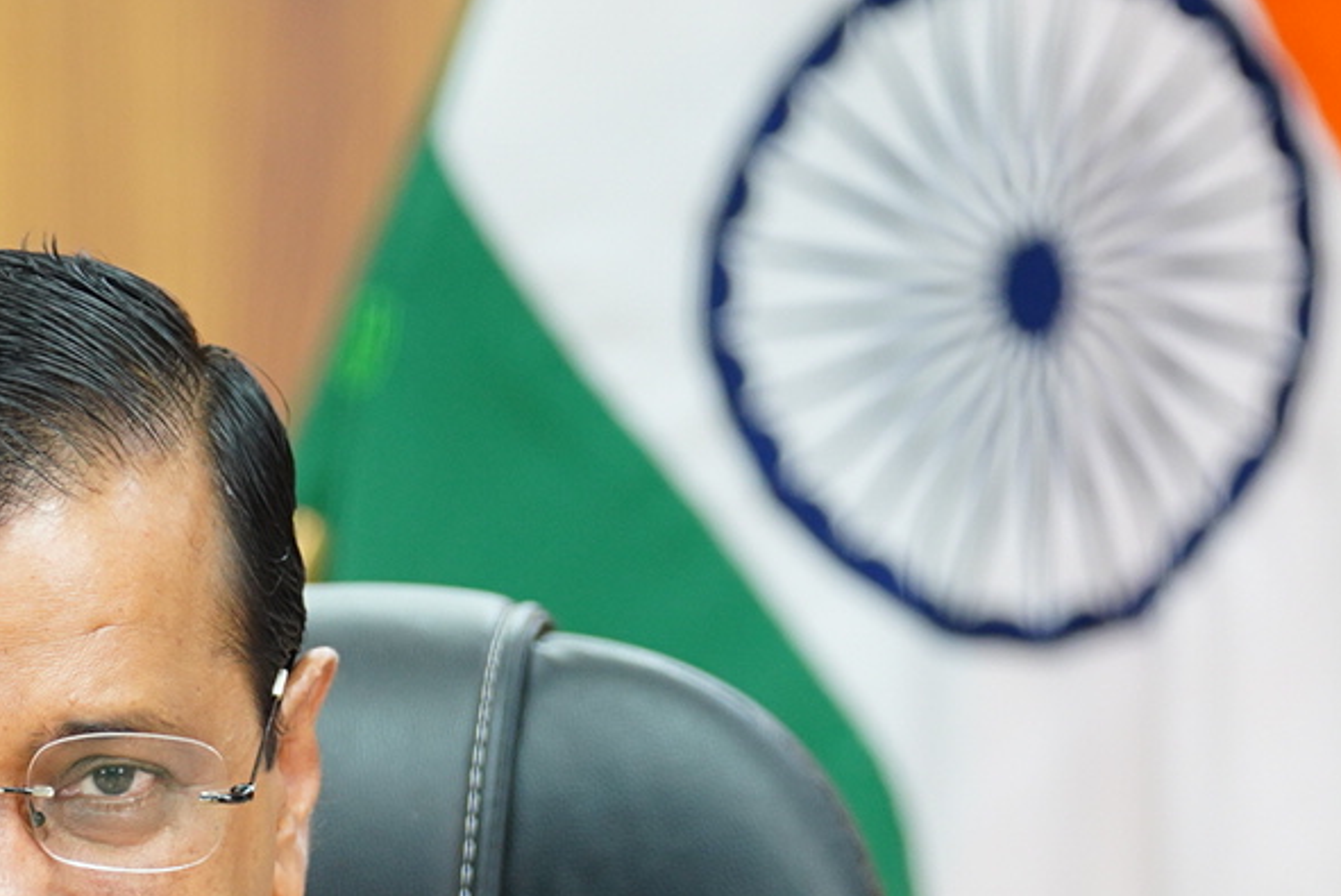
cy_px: 1220
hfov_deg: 3.1
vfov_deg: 2.0
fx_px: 25161
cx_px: 29
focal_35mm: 675
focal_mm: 165
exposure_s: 1/100
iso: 500
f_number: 2.8
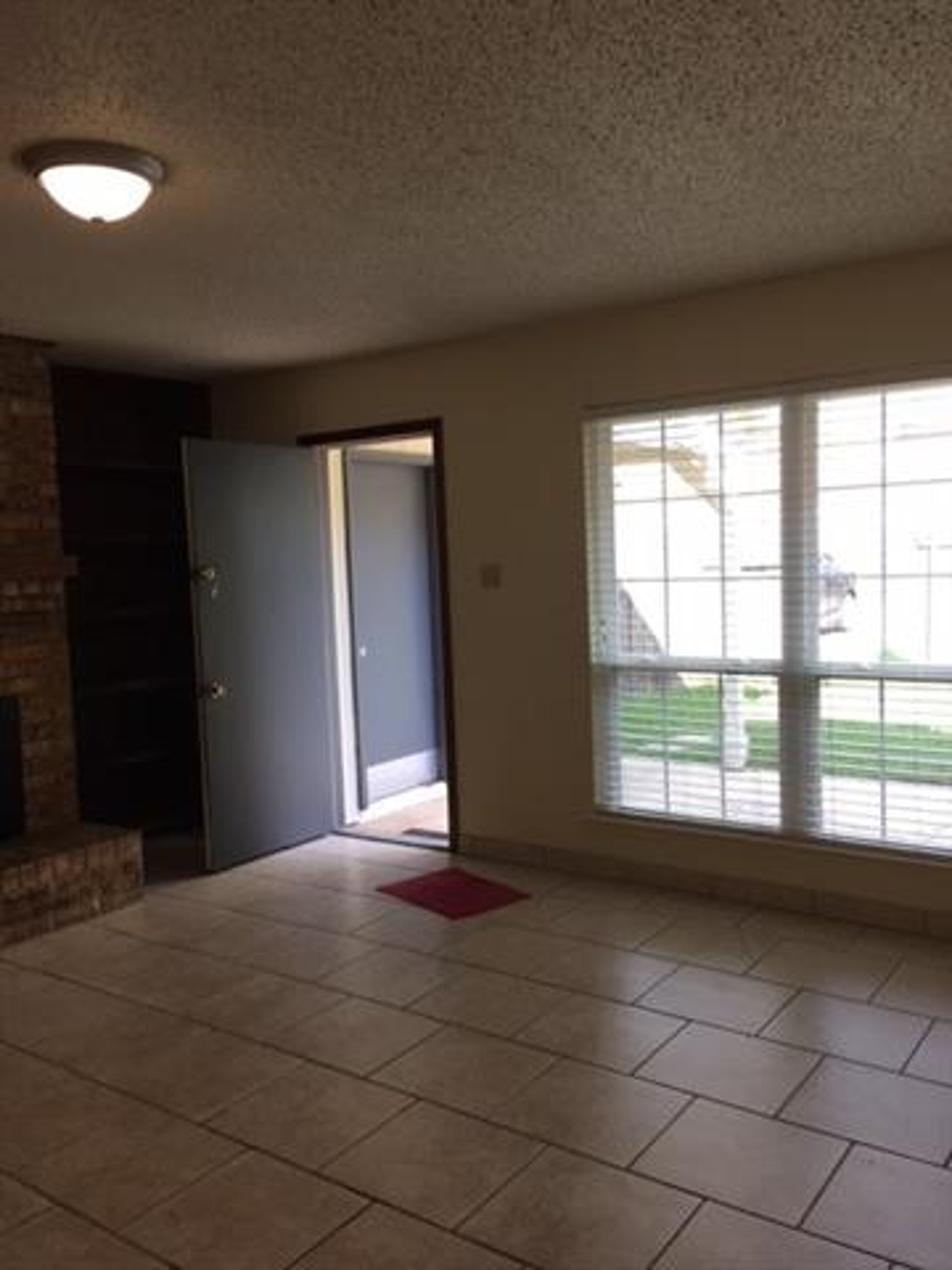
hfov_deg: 48.2
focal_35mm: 29
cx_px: 476
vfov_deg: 61.7
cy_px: 635
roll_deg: +2.2
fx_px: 1063
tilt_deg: -7.7
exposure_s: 1/60
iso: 25
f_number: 2.2
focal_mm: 4.15
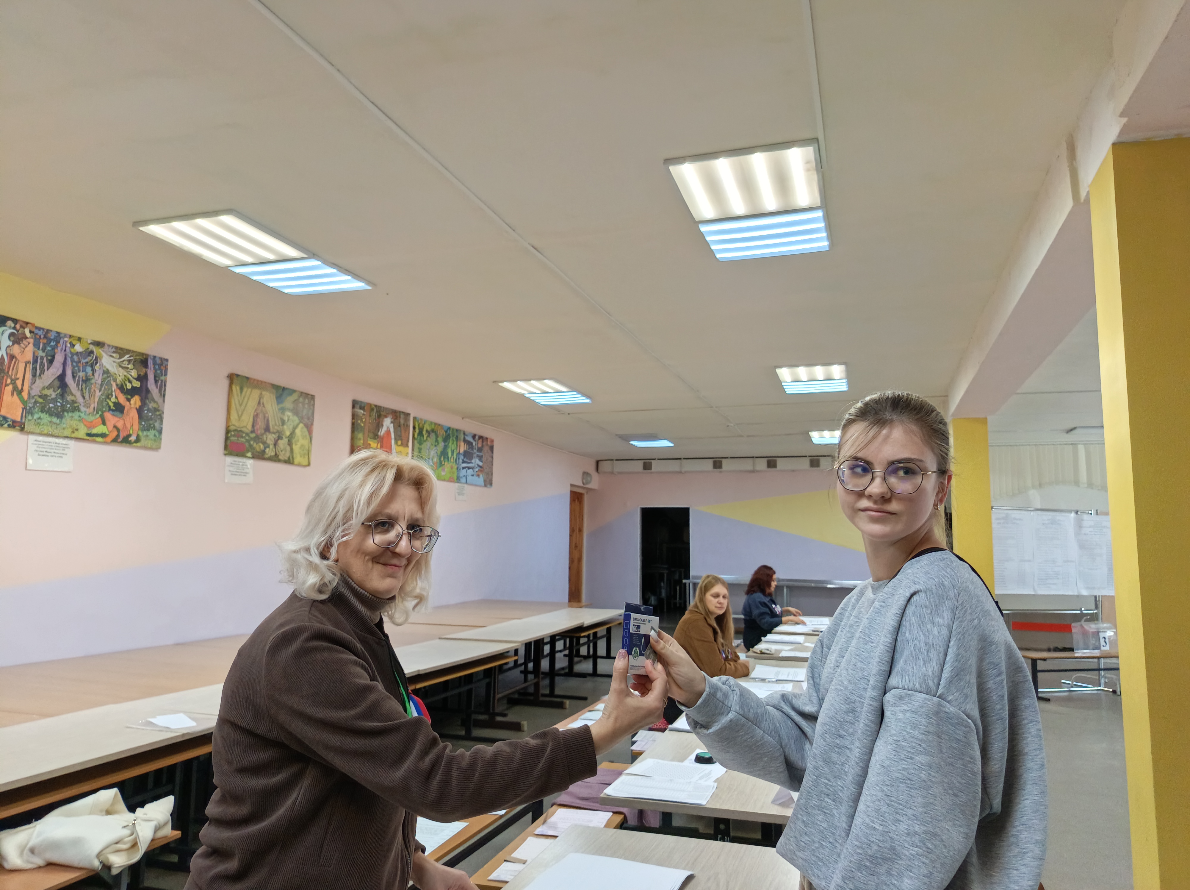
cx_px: 595
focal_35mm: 24
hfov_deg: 71.6
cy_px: 445
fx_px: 824
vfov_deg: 56.7
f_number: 1.75
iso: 1906
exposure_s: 1/100
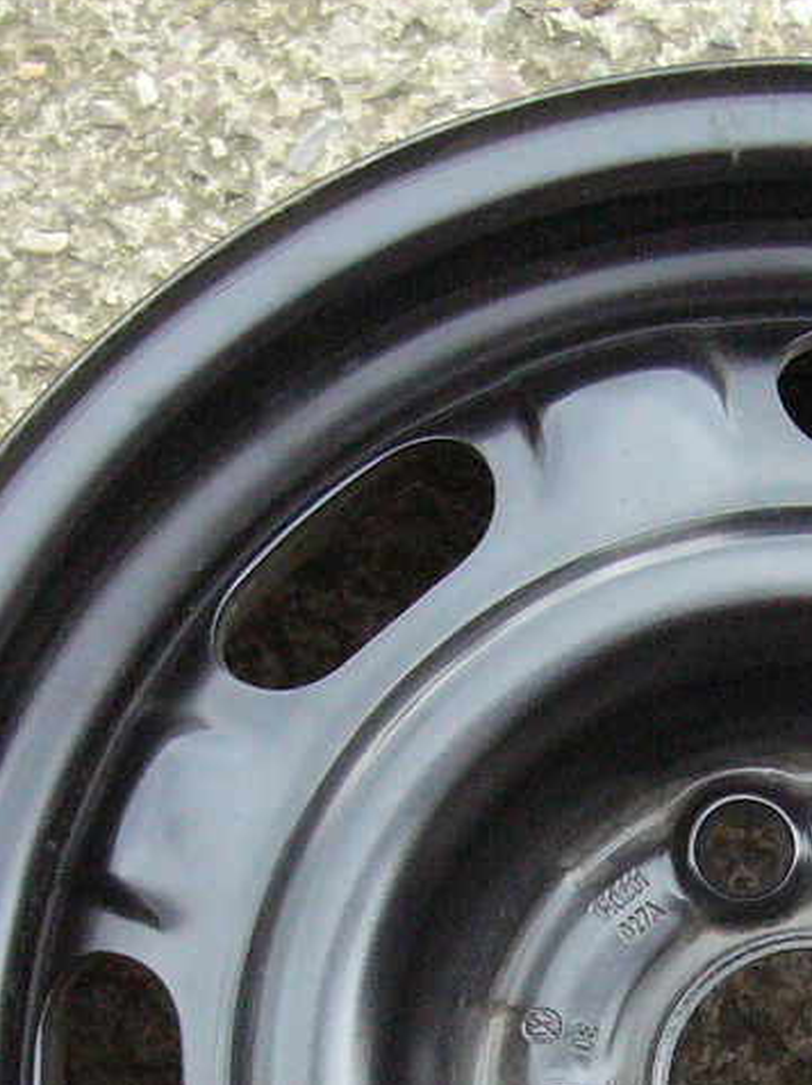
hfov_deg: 15.4
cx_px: 798
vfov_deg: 20.2
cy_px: 1080
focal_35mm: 94
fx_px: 2944
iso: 400
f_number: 2.8
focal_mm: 5.8
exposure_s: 1/125
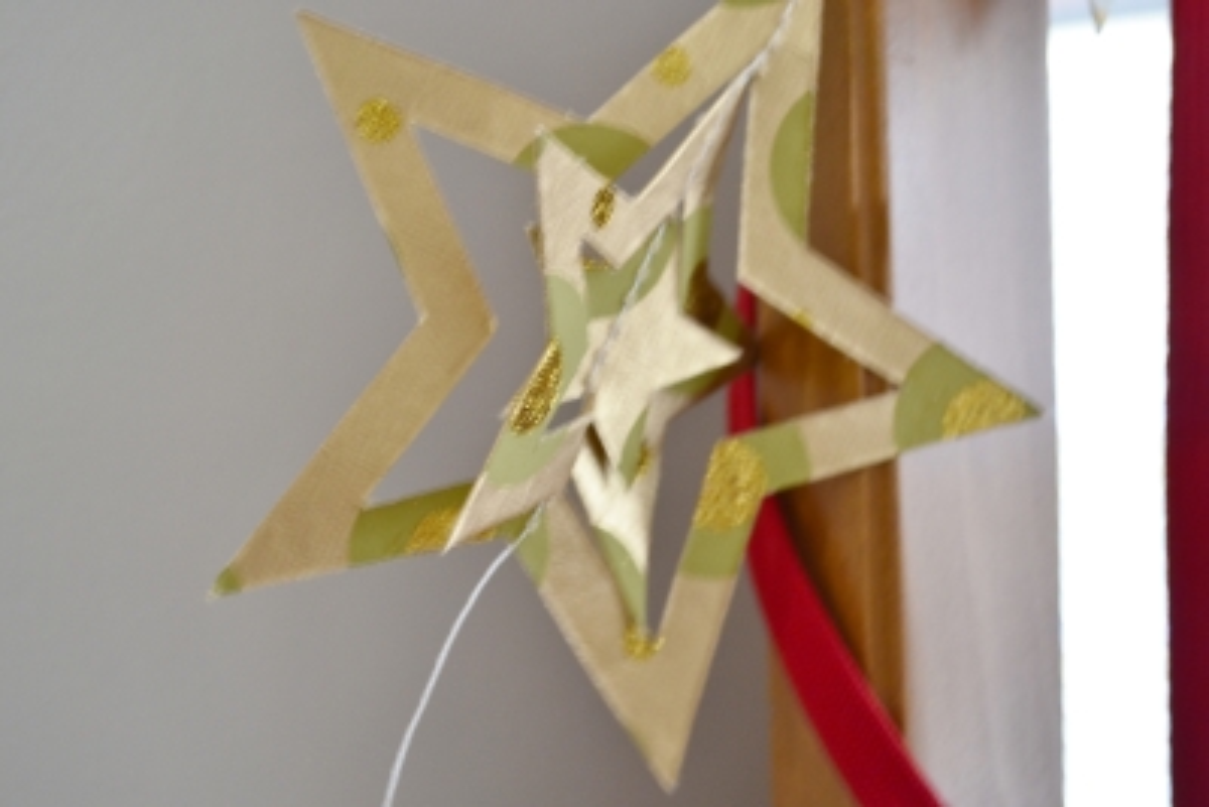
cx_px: 604
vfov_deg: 25.8
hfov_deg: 37.8
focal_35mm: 52
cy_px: 404
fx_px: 1764
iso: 800
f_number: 5
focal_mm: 35
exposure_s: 1/4
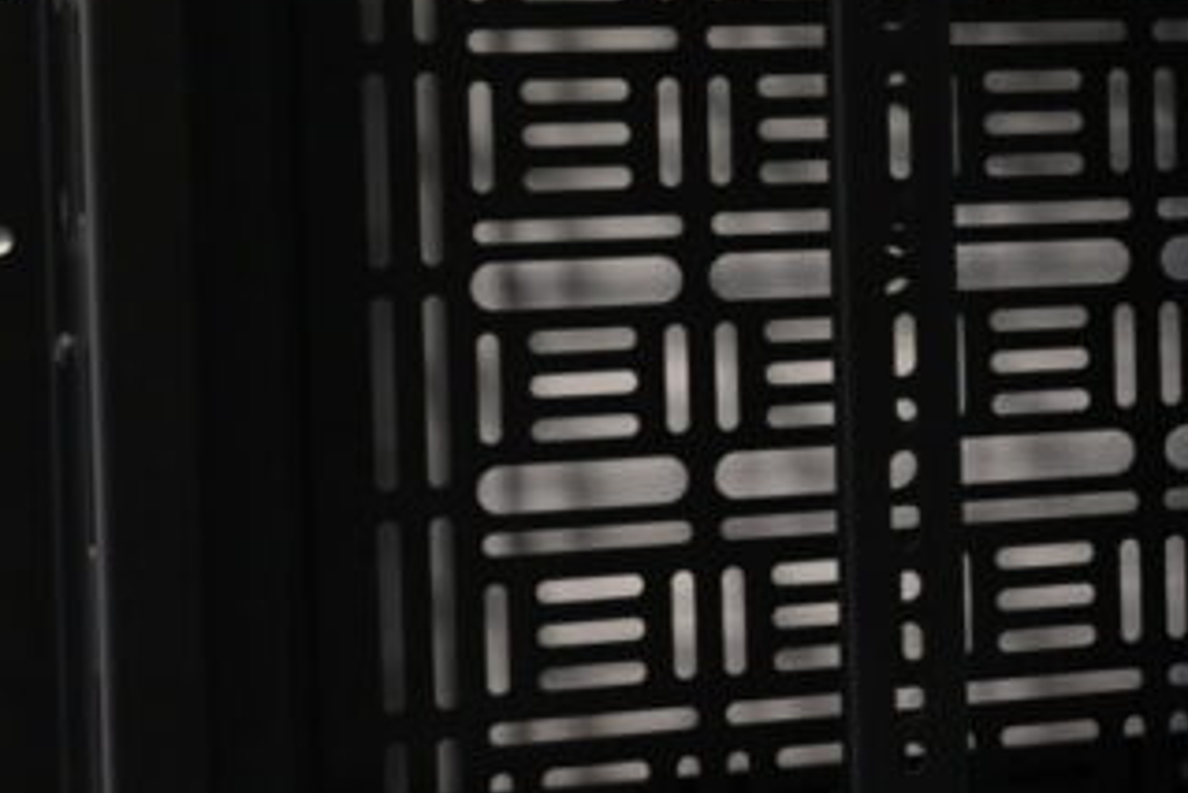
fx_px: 4523
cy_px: 238
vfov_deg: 10.0
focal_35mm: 137
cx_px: 1886
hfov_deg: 13.9
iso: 2000
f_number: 5
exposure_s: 1/125
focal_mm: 32
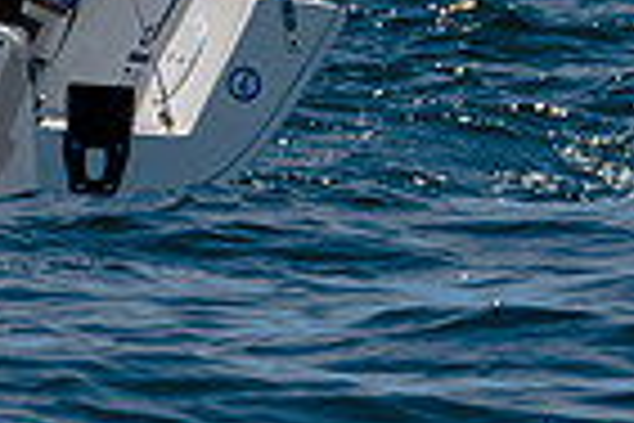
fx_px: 30729
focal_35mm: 1745
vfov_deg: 0.8
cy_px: -334
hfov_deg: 1.2
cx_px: -269
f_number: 5.3
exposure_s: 1/2000
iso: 200
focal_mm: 230
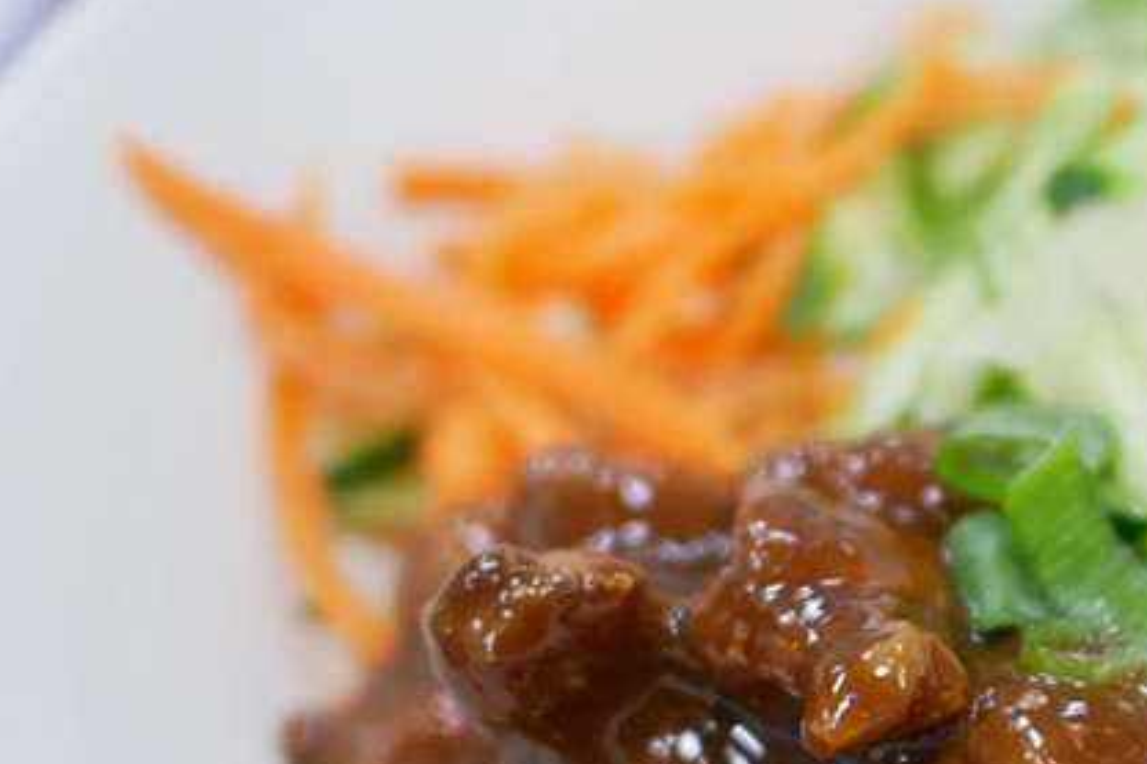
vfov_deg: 17.9
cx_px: 1199
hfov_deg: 25.4
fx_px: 2389
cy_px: 670
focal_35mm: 75
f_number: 1.7
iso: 320
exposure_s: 1/60
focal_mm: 15
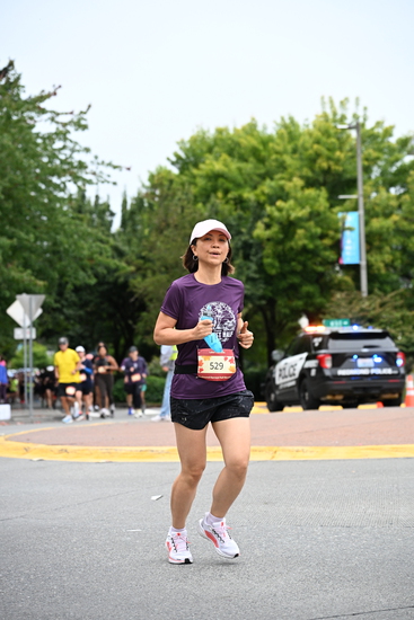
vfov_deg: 24.8
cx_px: 207
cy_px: 310
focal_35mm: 82
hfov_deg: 16.7
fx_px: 1414
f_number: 4
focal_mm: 82
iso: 1600
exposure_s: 1/800
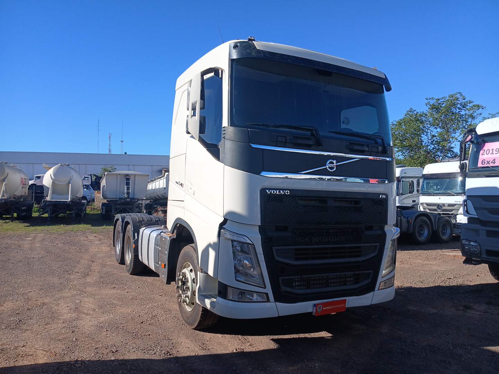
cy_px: 187
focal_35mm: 26
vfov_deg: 53.1
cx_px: 250
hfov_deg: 67.3
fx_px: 375
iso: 20
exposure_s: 1/635
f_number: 1.8
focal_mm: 3.98
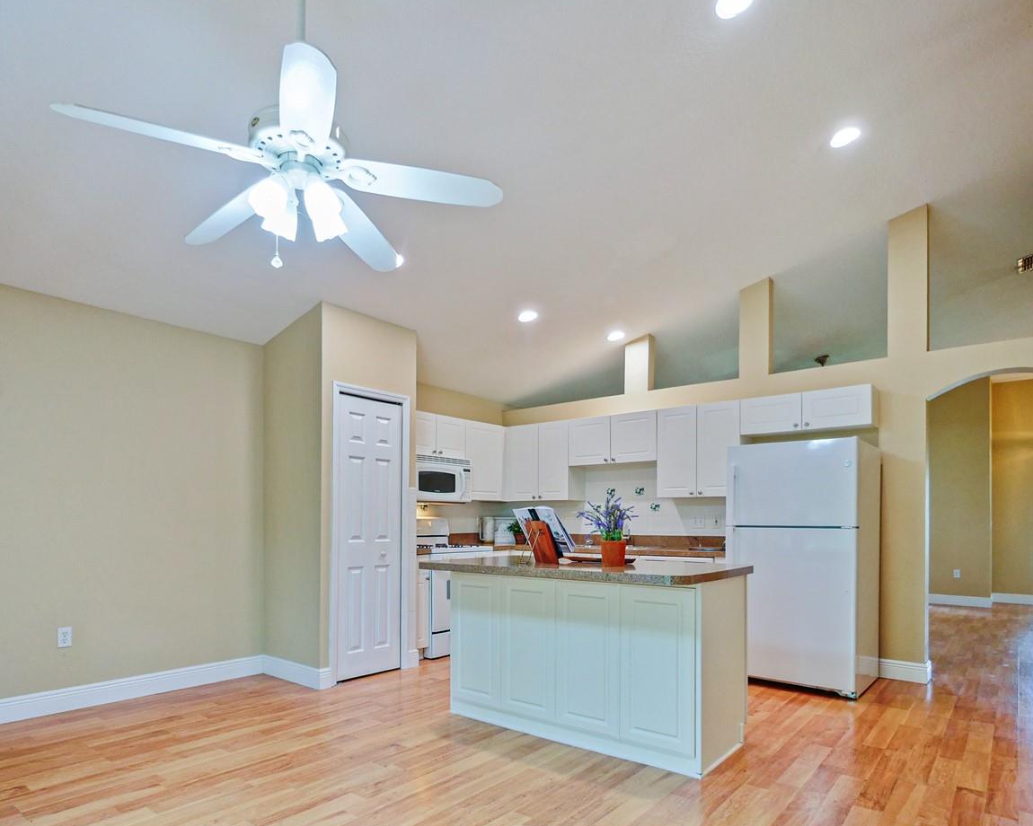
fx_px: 581
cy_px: 501
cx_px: 517
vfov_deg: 70.0
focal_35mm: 19
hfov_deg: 83.3
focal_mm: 7
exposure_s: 1/60
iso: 800
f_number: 4
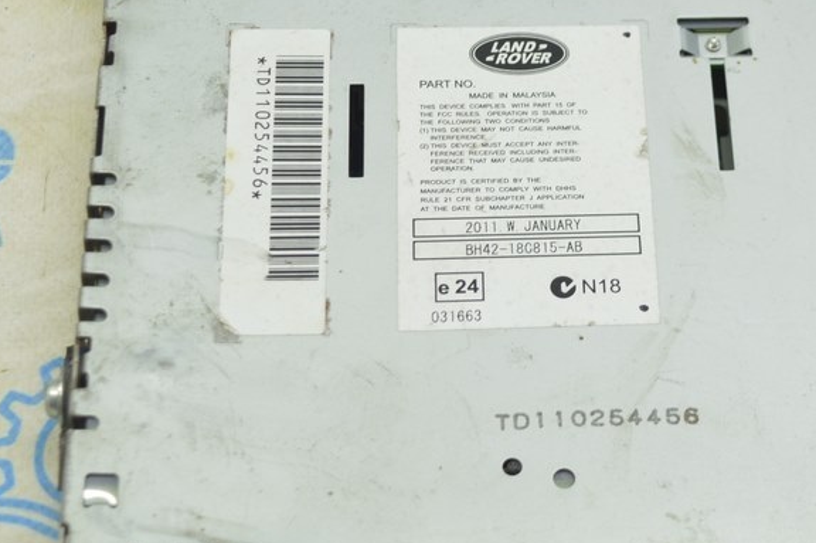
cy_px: 195
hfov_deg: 21.2
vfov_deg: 14.2
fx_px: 2174
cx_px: 557
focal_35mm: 96
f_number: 5.6
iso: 400
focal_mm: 36
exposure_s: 1/20
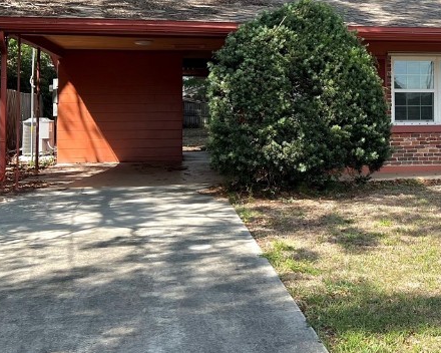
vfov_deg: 25.4
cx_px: 396
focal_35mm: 59
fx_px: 770
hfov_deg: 30.6
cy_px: 74
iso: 50
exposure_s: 1/3165
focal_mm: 5.7
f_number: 1.5
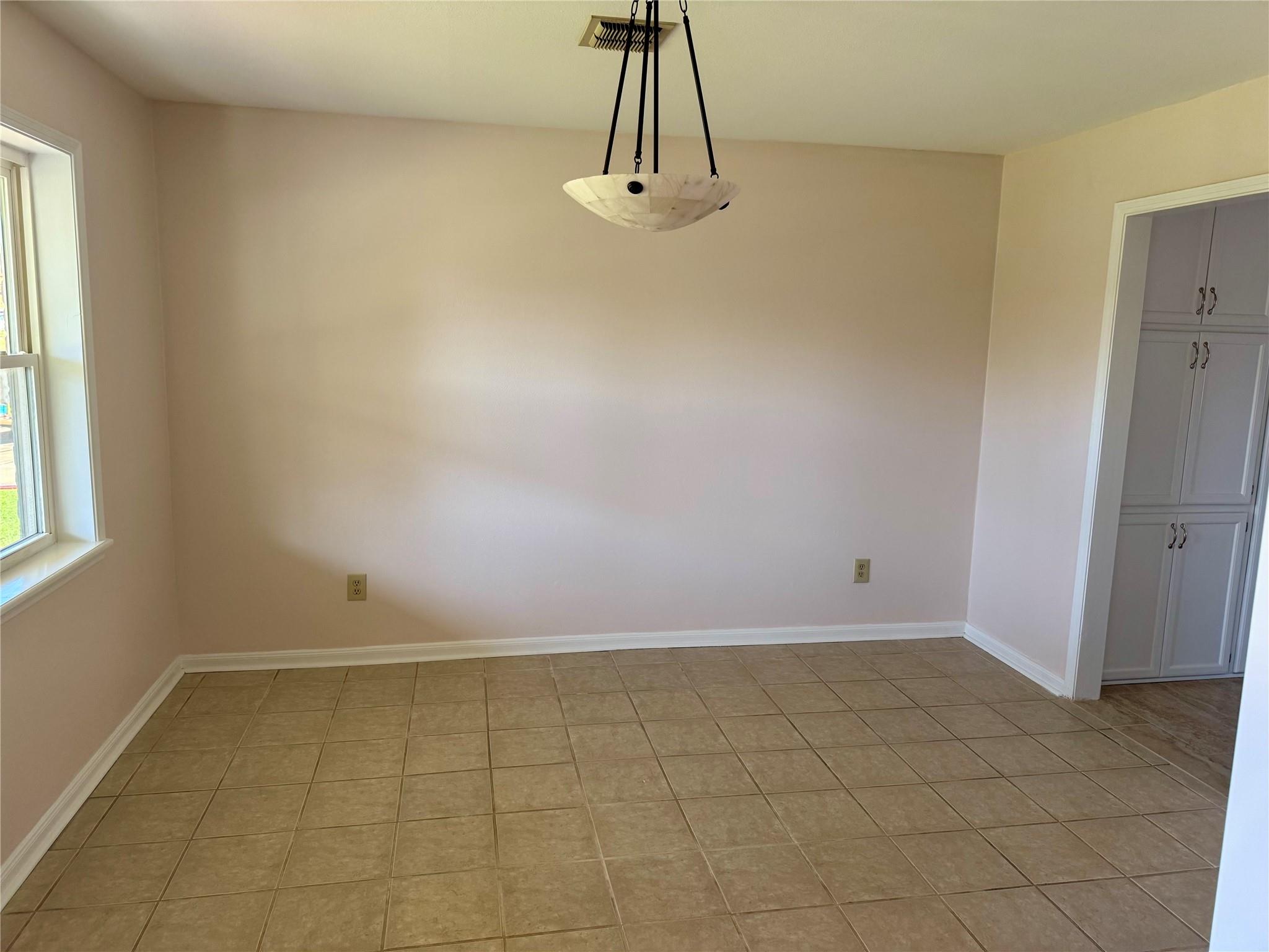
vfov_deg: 56.8
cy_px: 476
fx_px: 880
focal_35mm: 24
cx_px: 634
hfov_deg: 71.6
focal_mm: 6.76
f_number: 1.78
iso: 160
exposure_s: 1/120
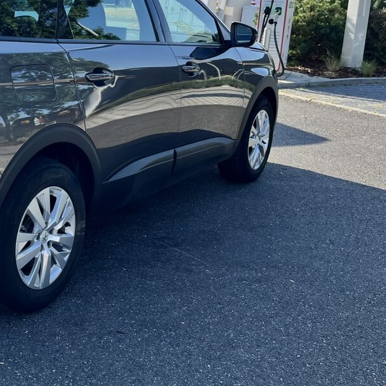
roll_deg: -2.7
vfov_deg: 32.3
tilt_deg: -12.1
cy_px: 107
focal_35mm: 52
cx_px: -11
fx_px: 656
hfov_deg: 30.2
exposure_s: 1/1517
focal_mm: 5.1
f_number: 1.6
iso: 50
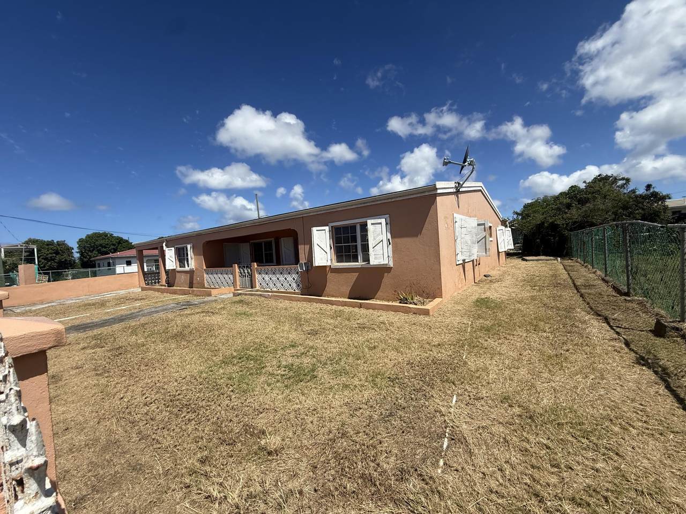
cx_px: 343
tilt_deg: +0.0
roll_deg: +2.8
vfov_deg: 85.7
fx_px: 277
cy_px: 257
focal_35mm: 14
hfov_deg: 102.1
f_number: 2.2
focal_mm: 2.22
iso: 50
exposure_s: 1/3289
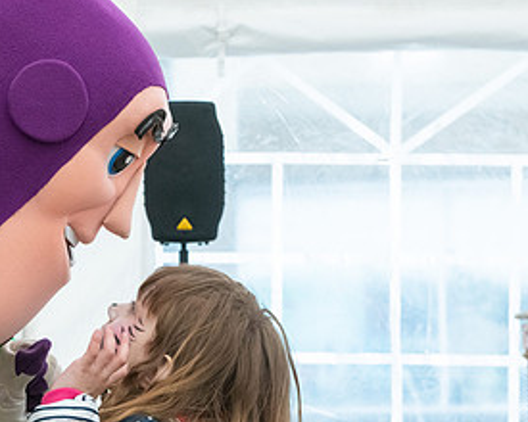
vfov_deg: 12.4
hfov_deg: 15.4
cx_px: 115
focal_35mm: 124
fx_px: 1938
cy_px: 338
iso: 1800
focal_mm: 58
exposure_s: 1/320
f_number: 8
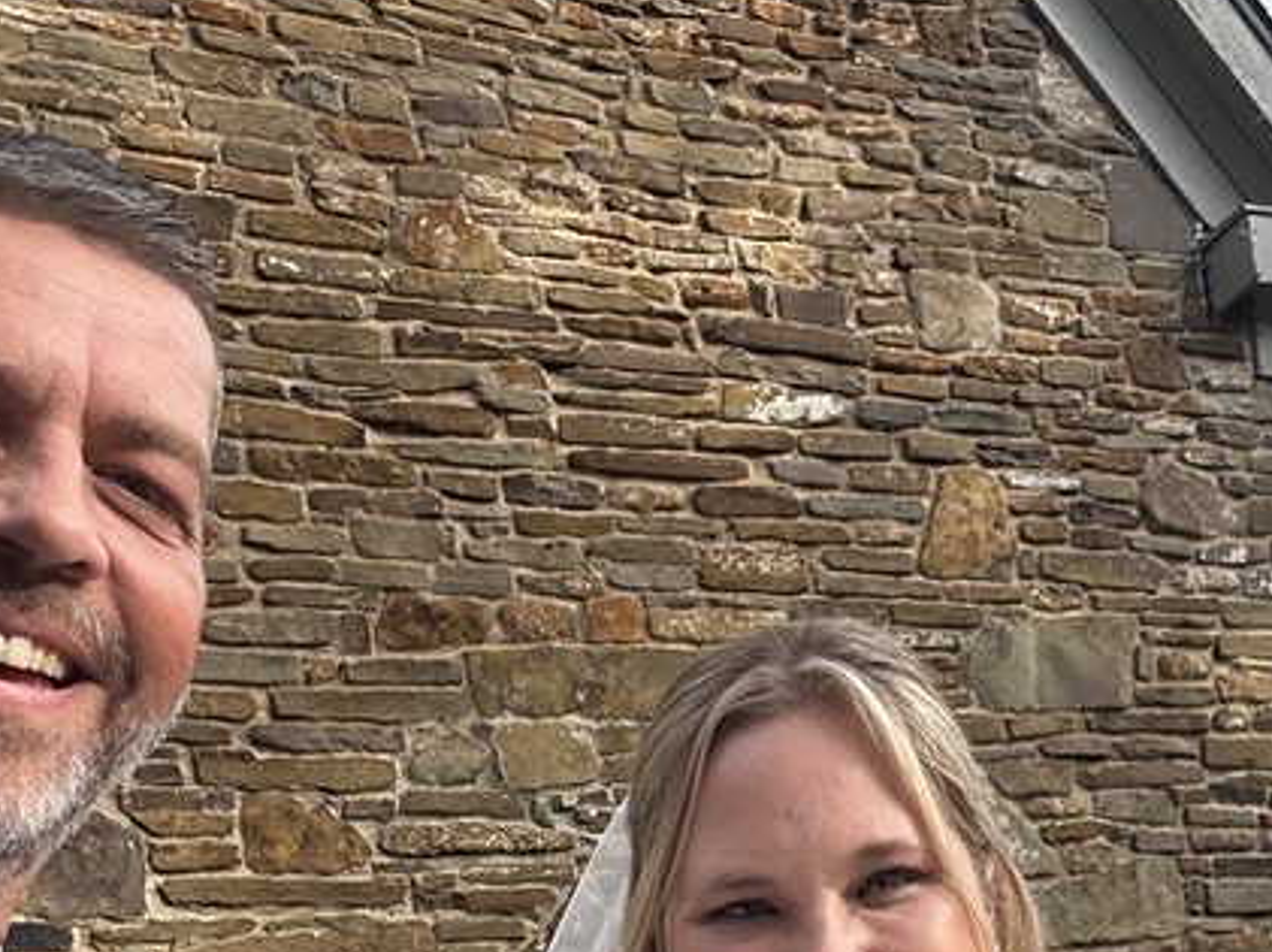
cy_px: 801
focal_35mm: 56
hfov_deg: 34.3
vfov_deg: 25.5
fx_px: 2056
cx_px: 749
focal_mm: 2.69
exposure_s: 1/334
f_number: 1.9
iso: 25
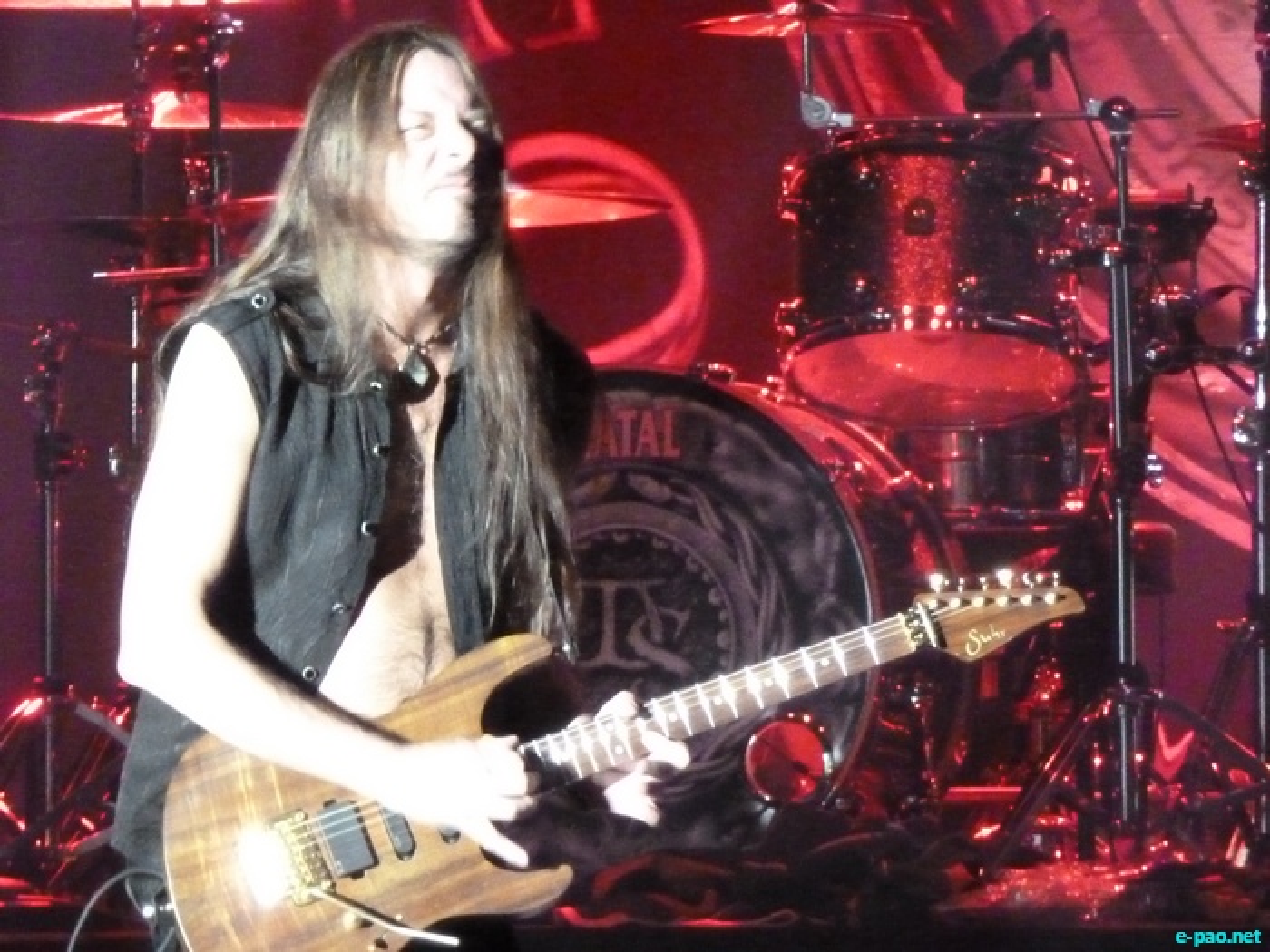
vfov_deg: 2.7
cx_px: 635
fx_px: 20362
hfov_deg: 3.6
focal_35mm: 555
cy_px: 476
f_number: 5.9
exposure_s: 1/15
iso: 1600
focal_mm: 68.8
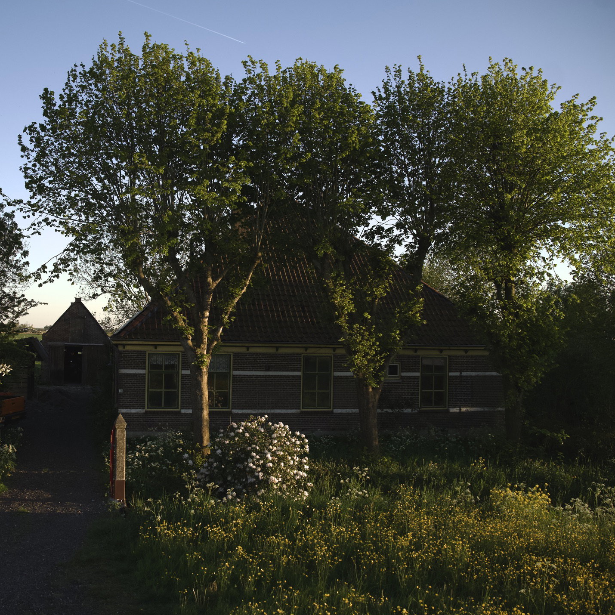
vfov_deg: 52.5
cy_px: 311
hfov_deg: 51.9
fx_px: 623
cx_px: 226
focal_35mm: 31
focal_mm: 24
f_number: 2.8
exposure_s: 1/2500
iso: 1250
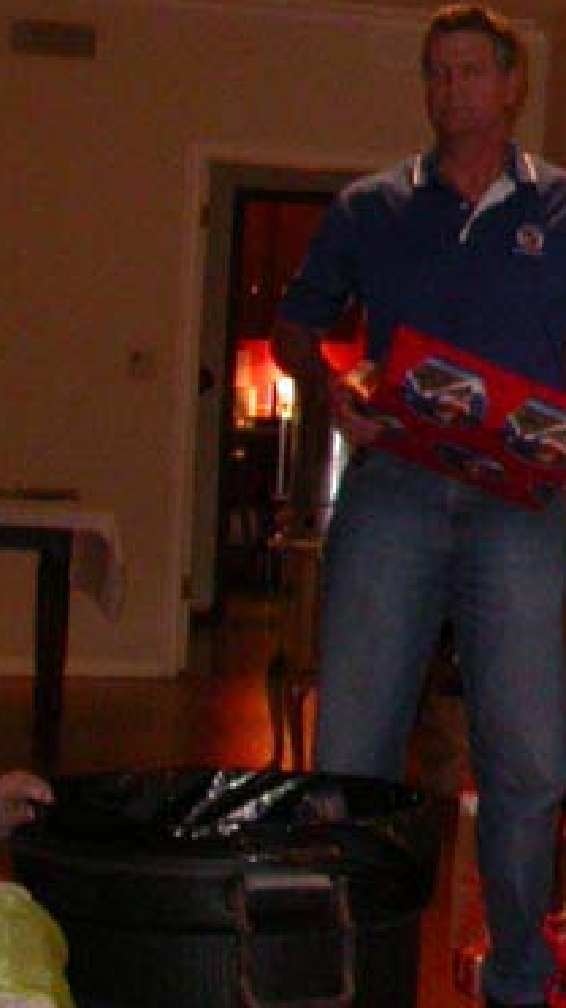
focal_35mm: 114
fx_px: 3044
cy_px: 341
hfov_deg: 9.6
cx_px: 1284
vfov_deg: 18.7
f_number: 2.6
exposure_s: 1/60
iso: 200
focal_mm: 7.85
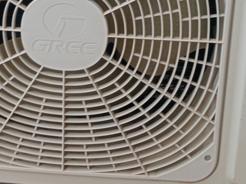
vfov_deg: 19.3
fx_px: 526
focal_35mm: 74
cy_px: -3
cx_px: 139
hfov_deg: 26.3
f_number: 1.8
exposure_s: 1/33.3
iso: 201
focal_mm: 3.98
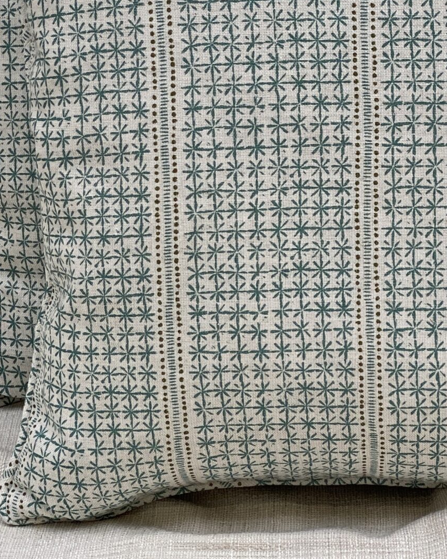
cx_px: 323
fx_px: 2017
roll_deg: +2.2
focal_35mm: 122
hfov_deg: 12.6
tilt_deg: -19.2
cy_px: 123
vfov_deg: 15.7
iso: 50
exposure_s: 1/122
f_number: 2
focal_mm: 6
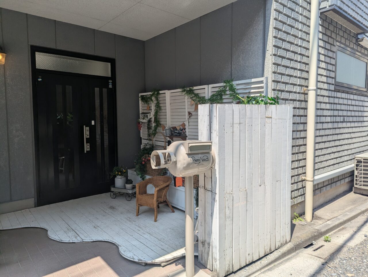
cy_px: 138
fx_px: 256
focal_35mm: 24
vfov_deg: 56.9
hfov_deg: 71.5
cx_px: 184
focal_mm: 6.81
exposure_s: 1/1348
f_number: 1.85
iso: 44
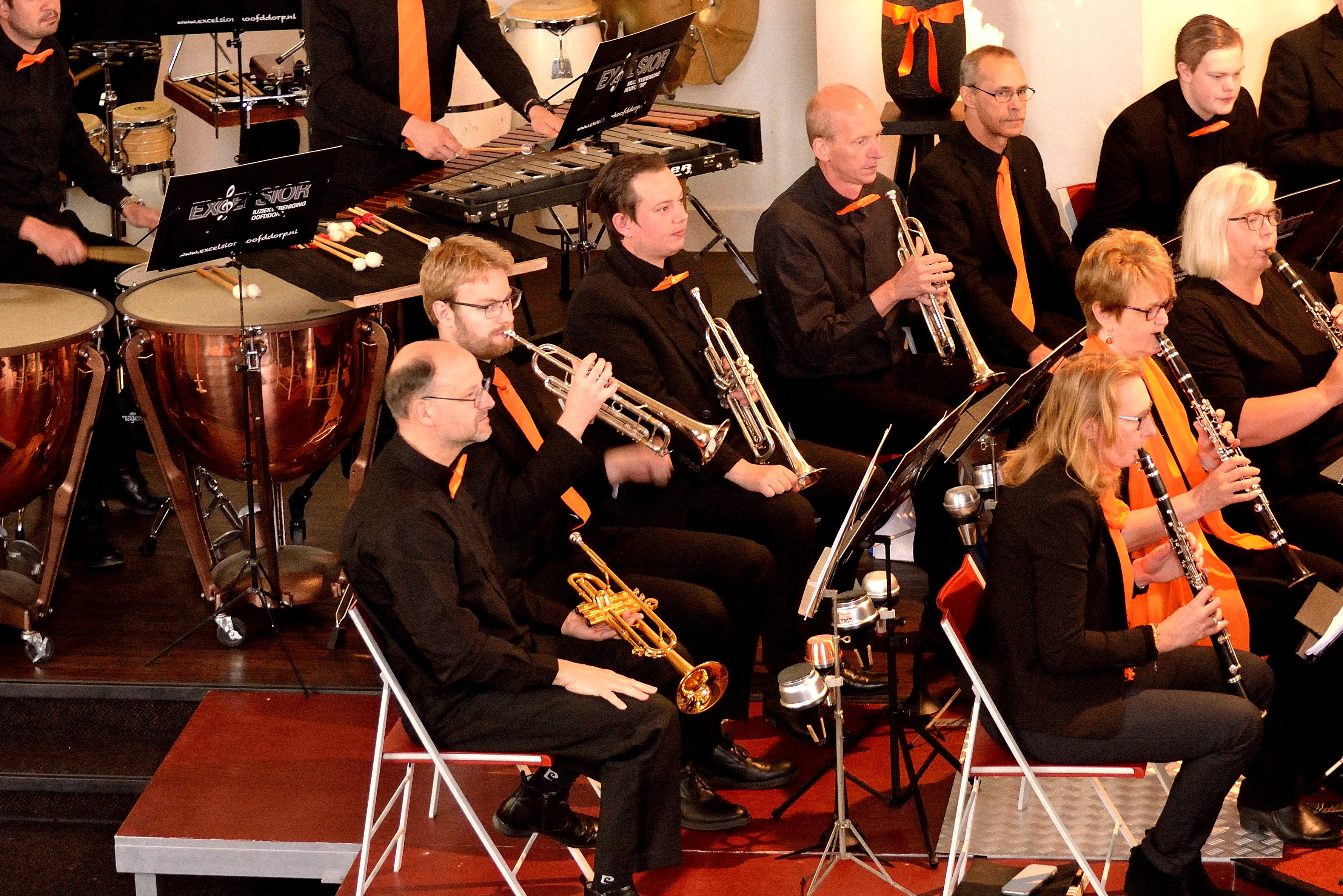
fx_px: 5073
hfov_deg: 15.1
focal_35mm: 136
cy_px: 371
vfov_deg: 10.1
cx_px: 830
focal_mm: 70
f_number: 4.5
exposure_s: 1/25
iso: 1600
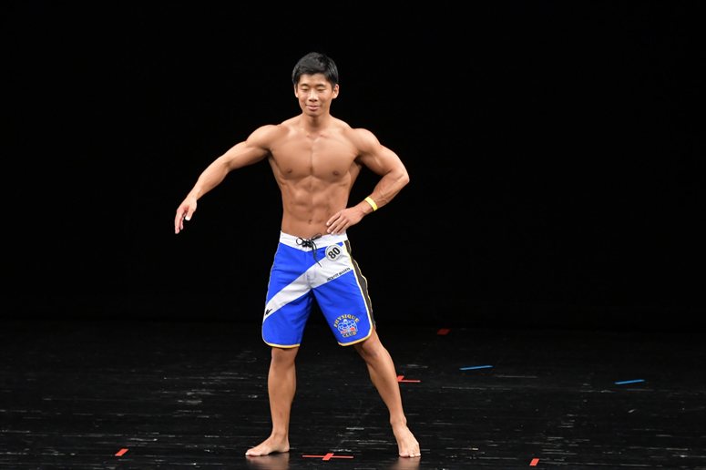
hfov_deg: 7.2
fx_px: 5587
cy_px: 235
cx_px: 353
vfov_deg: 4.8
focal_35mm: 285
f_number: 5.6
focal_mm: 190
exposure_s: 1/400
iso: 3200
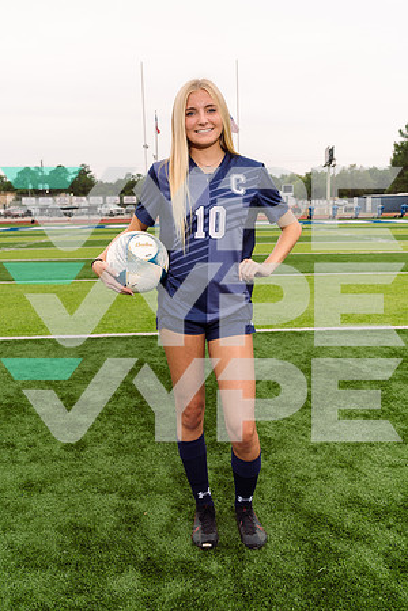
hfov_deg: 37.9
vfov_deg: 54.4
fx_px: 595
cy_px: 306
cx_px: 204
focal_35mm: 35
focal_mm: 35
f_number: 5.6
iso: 100
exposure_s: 1/250
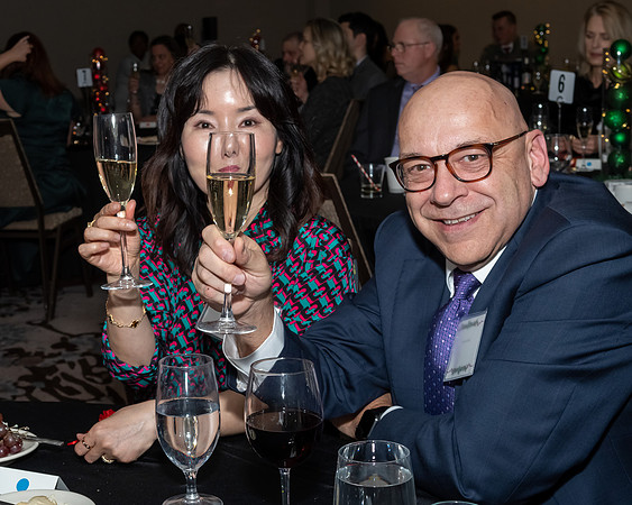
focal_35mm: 69
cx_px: 179
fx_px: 1283
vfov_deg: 22.3
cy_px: 247
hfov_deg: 27.4
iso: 500
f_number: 7.1
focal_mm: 34
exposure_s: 1/250
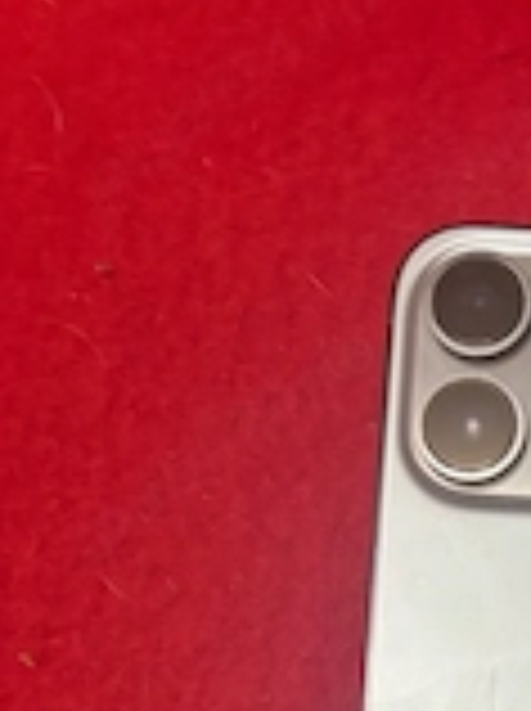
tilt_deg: -83.1
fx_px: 1354
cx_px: 670
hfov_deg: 20.5
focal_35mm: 66
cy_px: 846
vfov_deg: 26.3
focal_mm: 5.96
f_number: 1.6
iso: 320
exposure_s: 1/50
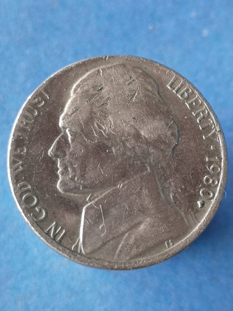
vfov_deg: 22.0
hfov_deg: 16.6
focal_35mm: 89
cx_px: 116
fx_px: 799
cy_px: 156
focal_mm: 5.58
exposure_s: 1/100
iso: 50
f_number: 1.8
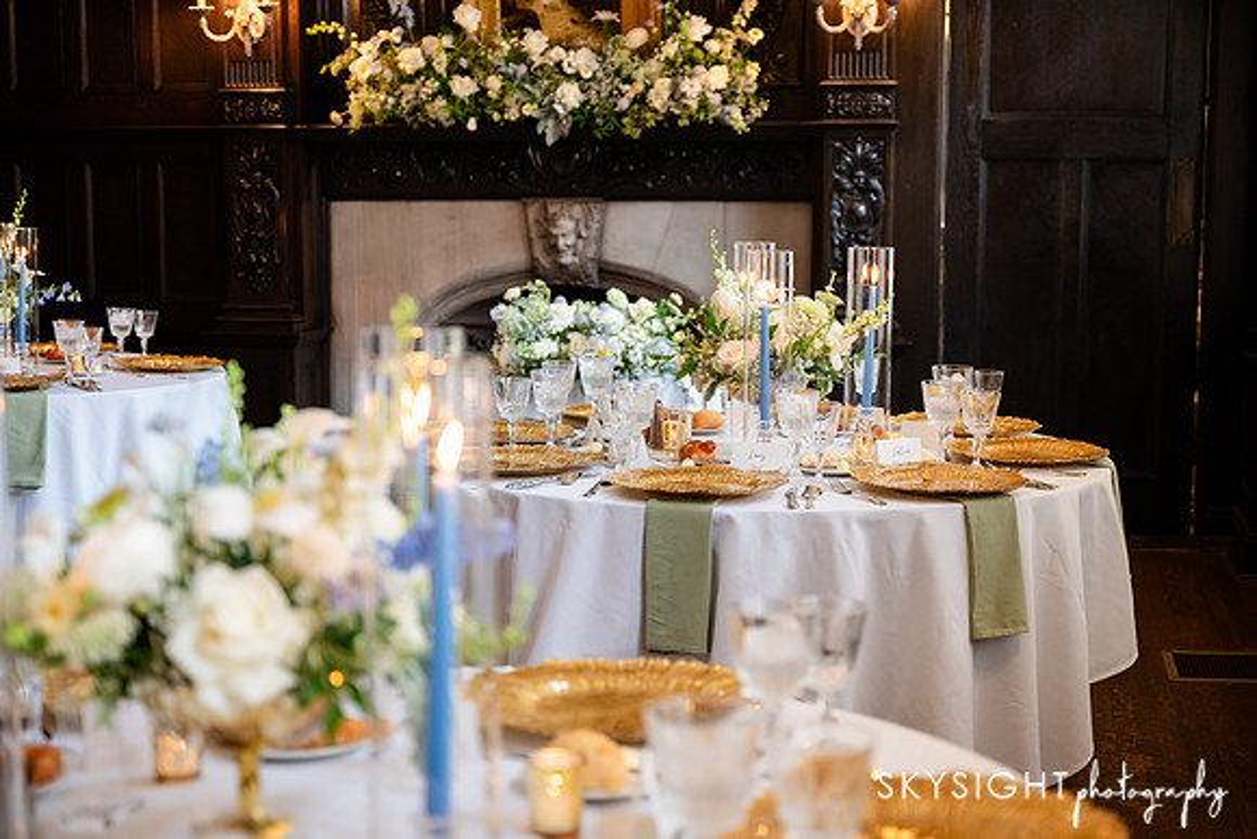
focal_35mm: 55
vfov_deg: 24.8
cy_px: 420
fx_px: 1907
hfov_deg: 36.5
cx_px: 628
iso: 1250
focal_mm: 54
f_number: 2.8
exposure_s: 1/125
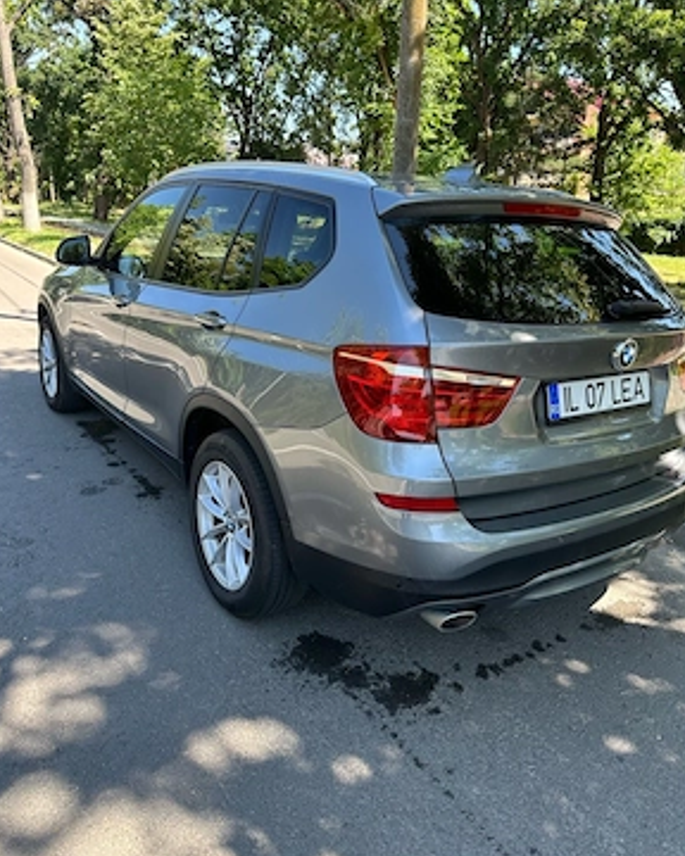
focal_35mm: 26
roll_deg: -3.1
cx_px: 335
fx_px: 659
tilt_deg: -15.5
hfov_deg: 54.9
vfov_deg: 65.9
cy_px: 390
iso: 80
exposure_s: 1/460
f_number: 1.78
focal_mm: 6.86
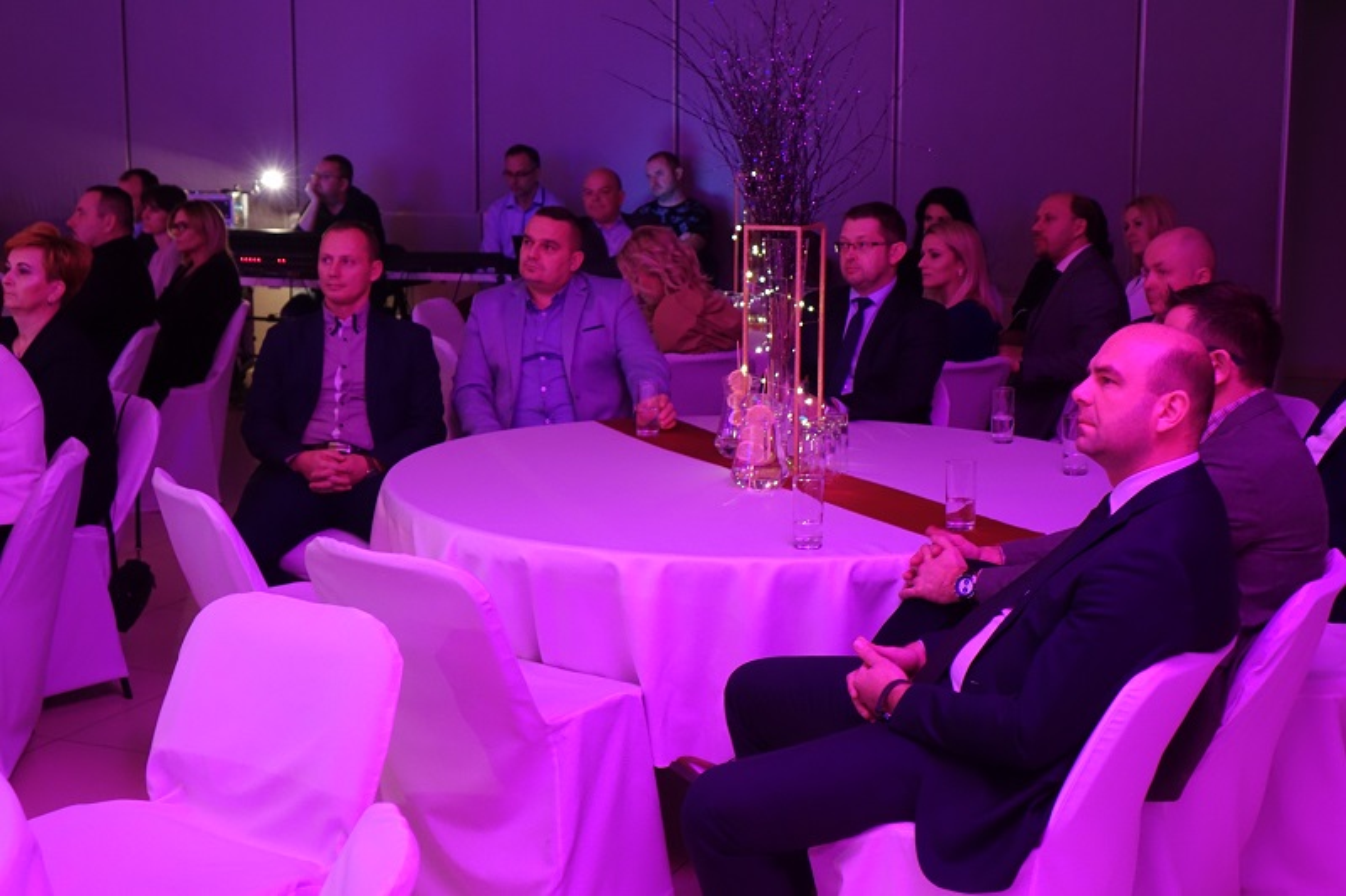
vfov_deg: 25.0
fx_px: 2018
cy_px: 448
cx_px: 673
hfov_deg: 36.9
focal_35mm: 54
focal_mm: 19.77
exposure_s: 1/8
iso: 1000
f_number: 2.8
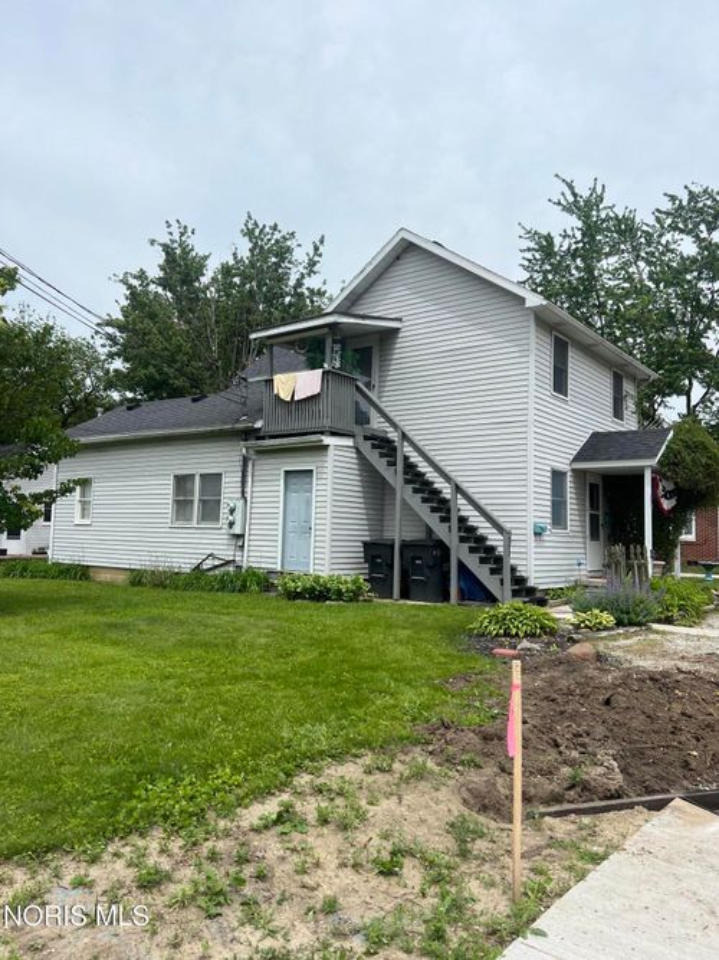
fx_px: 720
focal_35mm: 26
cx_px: 360
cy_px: 480
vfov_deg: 67.3
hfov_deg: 53.0
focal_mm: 5.7
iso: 50
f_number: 1.5
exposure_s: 1/5882
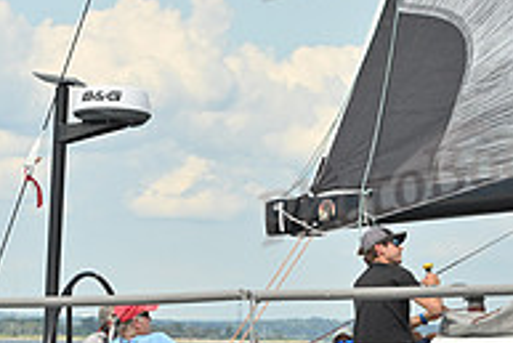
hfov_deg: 7.6
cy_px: 352
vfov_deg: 5.1
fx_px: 3850
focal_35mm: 270
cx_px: 122
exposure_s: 1/1600
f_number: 7.1
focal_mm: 90
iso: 320
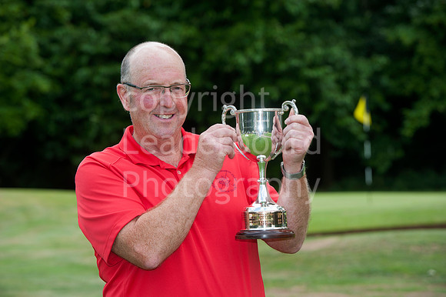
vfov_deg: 9.5
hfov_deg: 14.2
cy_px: 148
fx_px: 1795
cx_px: 223
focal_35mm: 145
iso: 200
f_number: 7.1
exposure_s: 1/250
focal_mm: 145
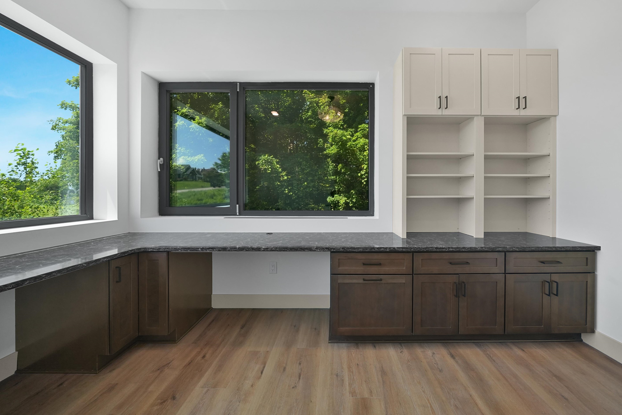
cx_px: 334
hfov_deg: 108.1
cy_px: 192
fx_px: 225
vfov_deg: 85.3
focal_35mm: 13
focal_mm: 12
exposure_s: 1/60
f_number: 10
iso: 2000
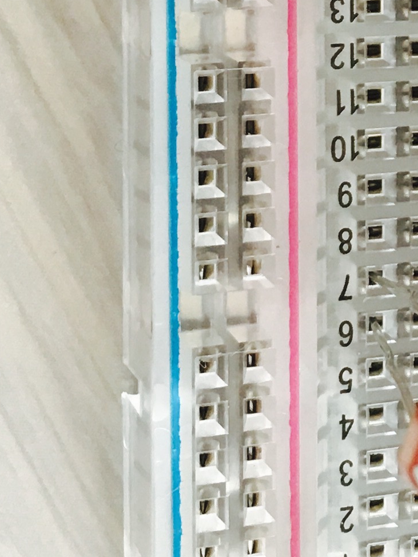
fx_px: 1931
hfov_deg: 11.6
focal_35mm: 120
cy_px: -155
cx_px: 700
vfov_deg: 15.6
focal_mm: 4.15
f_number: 2.2
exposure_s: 1/30
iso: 80
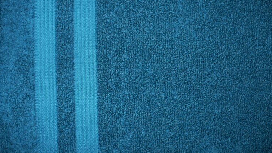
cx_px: 136
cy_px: 70
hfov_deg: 49.4
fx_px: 296
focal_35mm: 41
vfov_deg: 29.0
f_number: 2.8
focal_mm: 6.1
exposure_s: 1/30
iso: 100
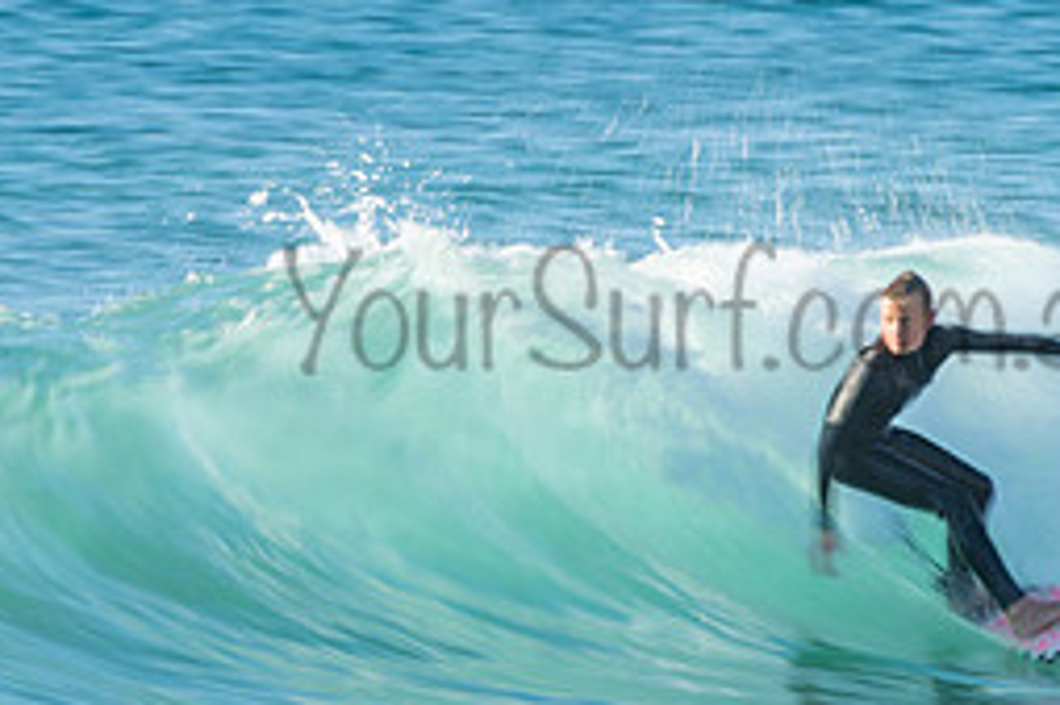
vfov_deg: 1.0
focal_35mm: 1370
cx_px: 714
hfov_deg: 1.5
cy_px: 273
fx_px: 40311
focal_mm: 400
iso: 100
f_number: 18
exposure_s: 1/30
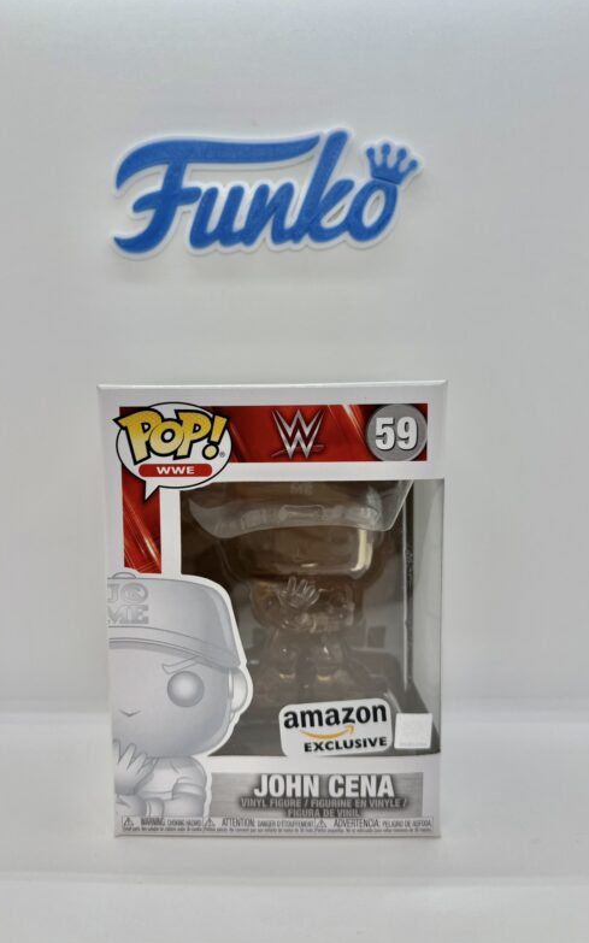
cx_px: 275
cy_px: 475
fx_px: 668
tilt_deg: -4.9
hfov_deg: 47.5
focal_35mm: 26
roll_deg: +1.2
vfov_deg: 70.4
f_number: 1.78
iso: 80
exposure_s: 1/358
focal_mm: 6.76
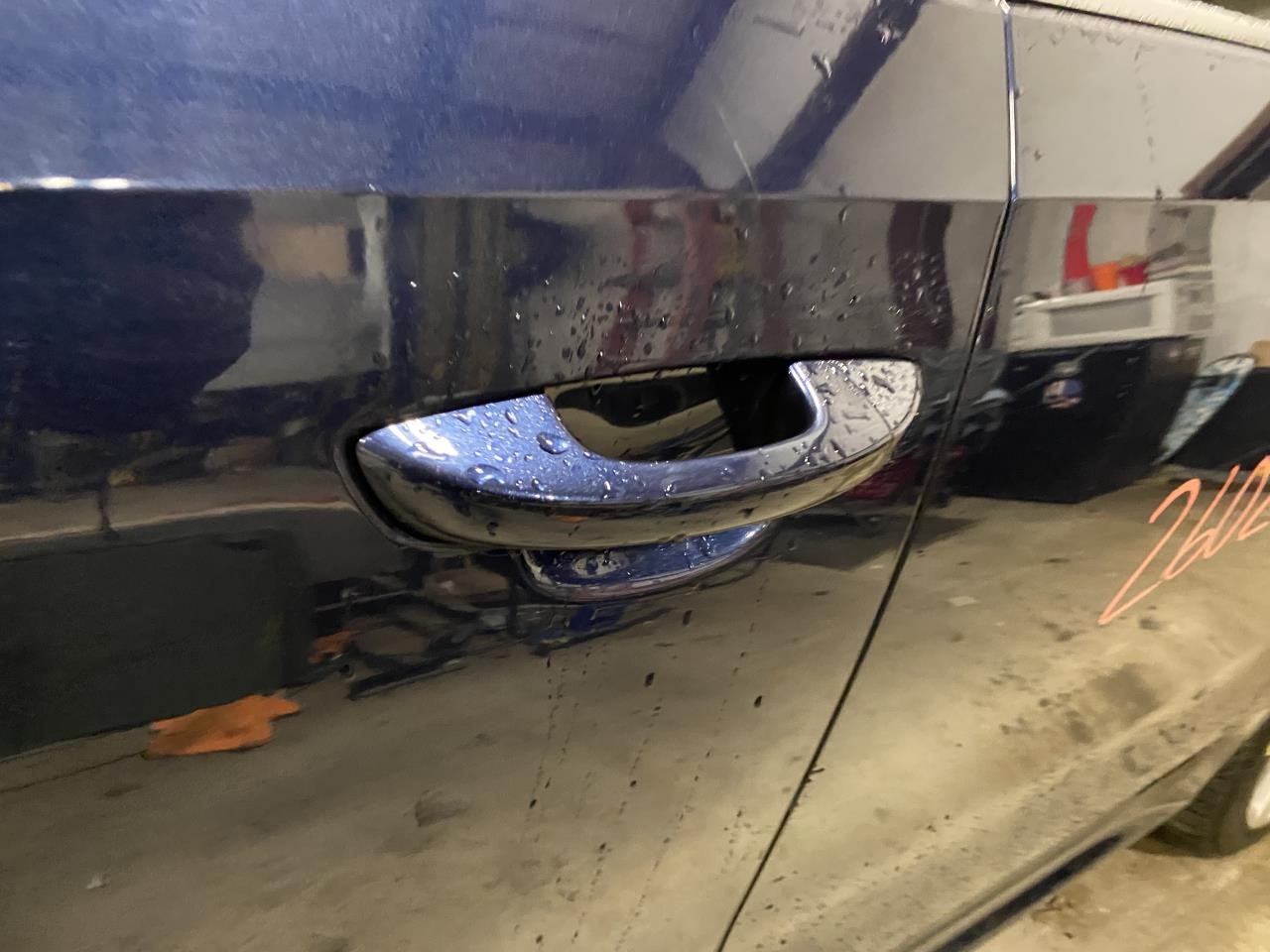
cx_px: 635
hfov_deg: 67.3
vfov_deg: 53.1
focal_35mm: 26
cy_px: 476
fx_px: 954
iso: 800
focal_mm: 4.25
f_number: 1.8
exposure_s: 1/30
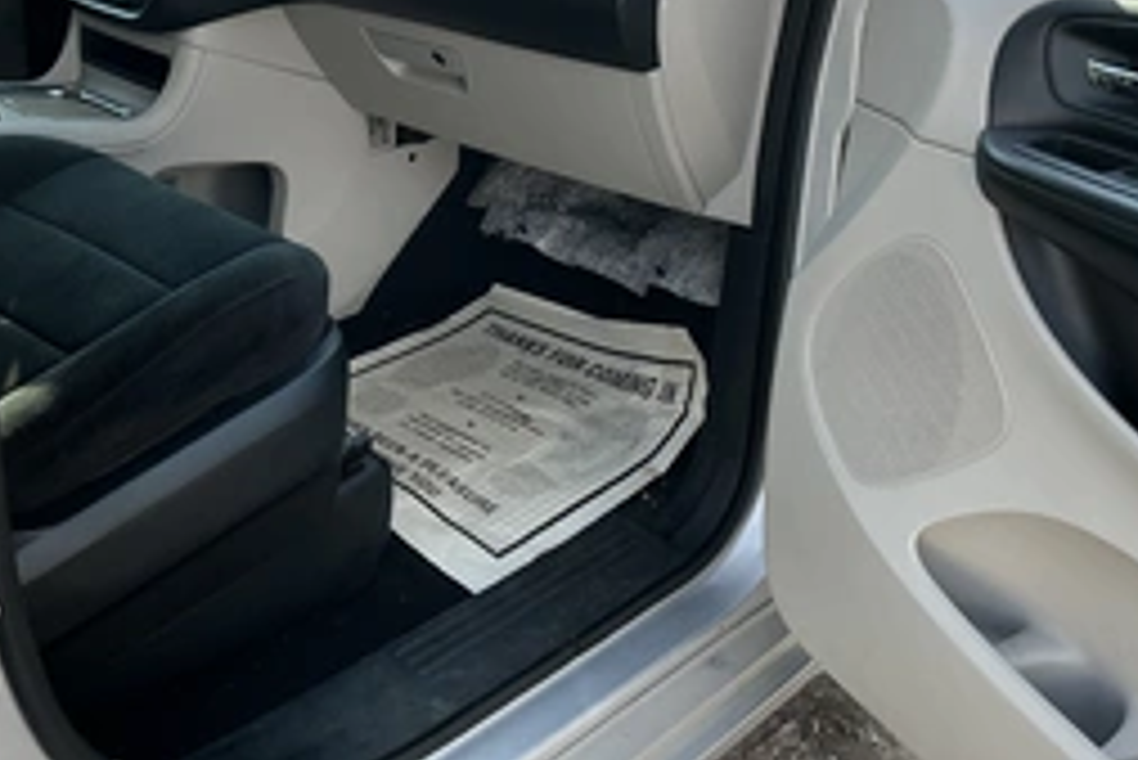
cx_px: 414
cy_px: 90
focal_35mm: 46
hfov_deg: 42.3
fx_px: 1455
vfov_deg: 28.3
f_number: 1.8
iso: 25
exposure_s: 1/435
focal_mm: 3
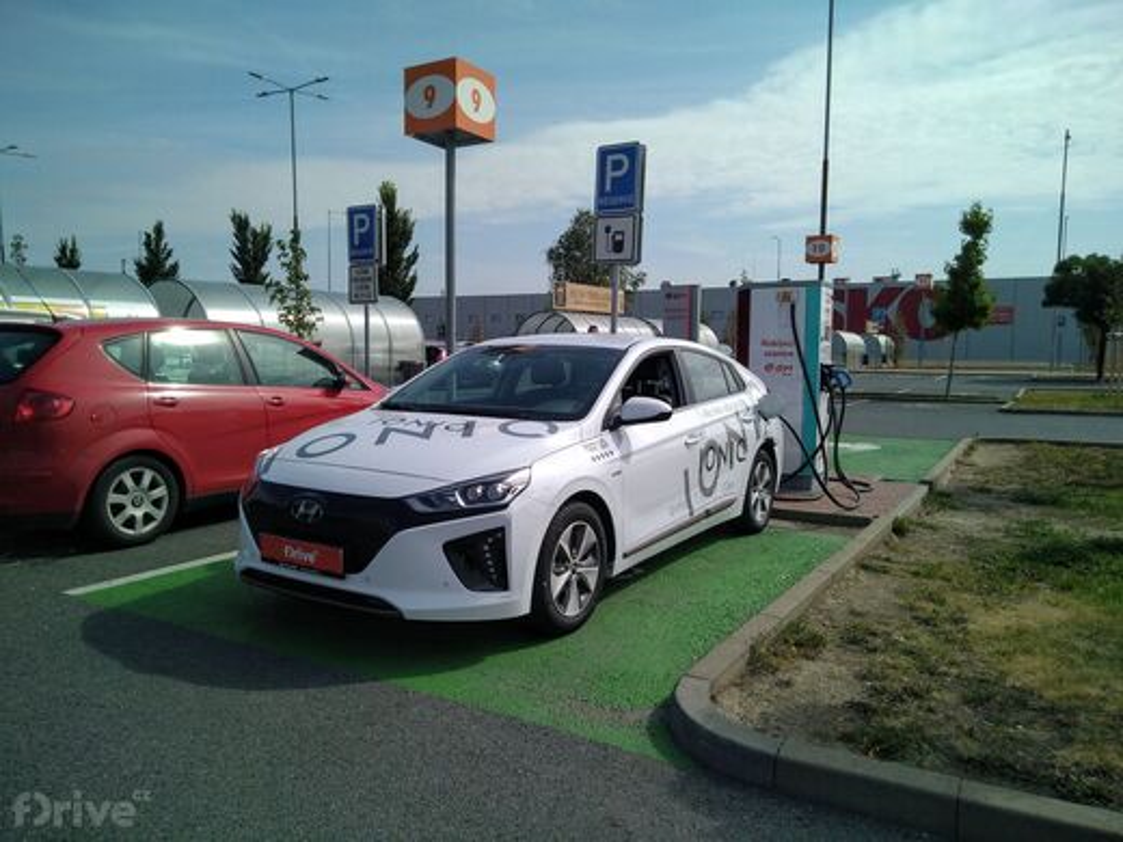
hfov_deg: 67.3
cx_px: 562
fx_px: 843
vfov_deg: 53.1
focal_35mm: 26
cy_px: 421
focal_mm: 3.46
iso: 101
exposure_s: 1/2511
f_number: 2.2
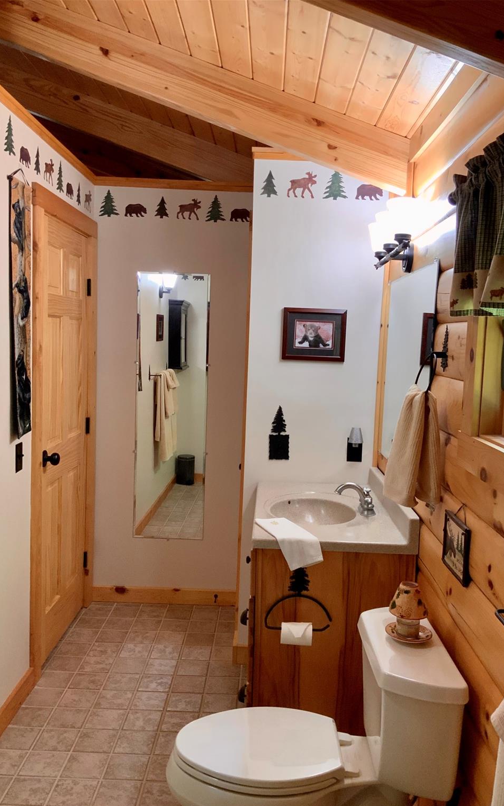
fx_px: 681
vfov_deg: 61.2
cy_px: 406
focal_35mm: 31
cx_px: 262
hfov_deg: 40.6
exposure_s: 1/60
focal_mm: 3
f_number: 1.8
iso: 125
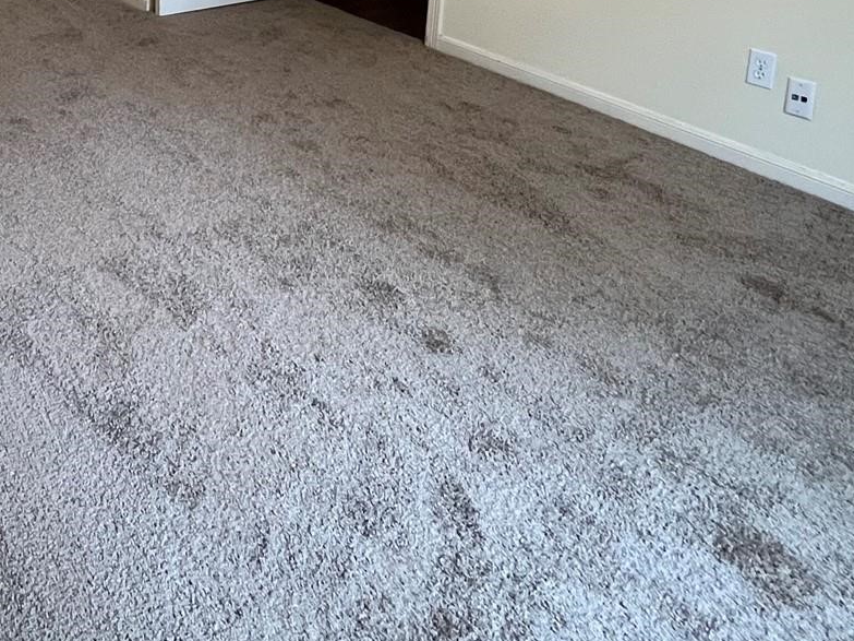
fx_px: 839
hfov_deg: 48.1
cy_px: -104
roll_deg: +0.1
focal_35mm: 34
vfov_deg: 34.5
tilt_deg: -11.8
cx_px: 80
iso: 320
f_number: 1.8
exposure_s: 1/60
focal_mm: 1.57
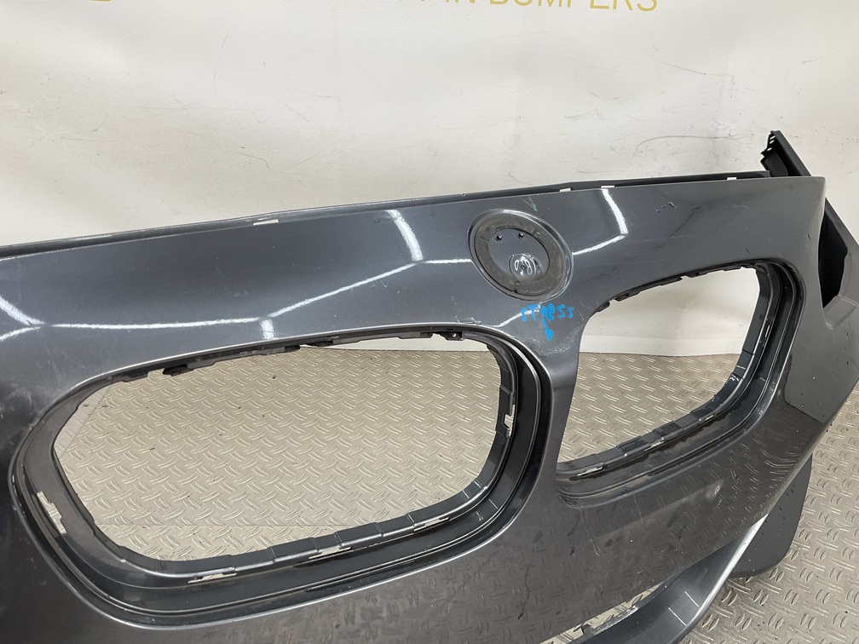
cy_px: 322
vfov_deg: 48.2
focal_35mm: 29
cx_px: 430
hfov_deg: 61.7
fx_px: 720
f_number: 1.8
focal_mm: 3
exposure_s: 1/120
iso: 16
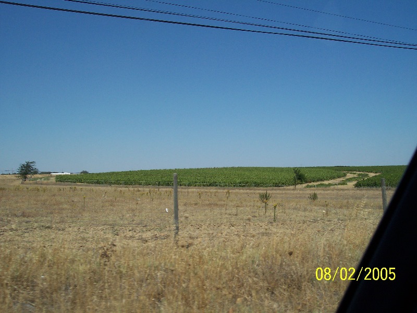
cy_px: 156
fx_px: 458
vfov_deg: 37.7
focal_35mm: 38
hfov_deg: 49.0
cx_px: 208
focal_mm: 8
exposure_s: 1/1000
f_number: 4.8
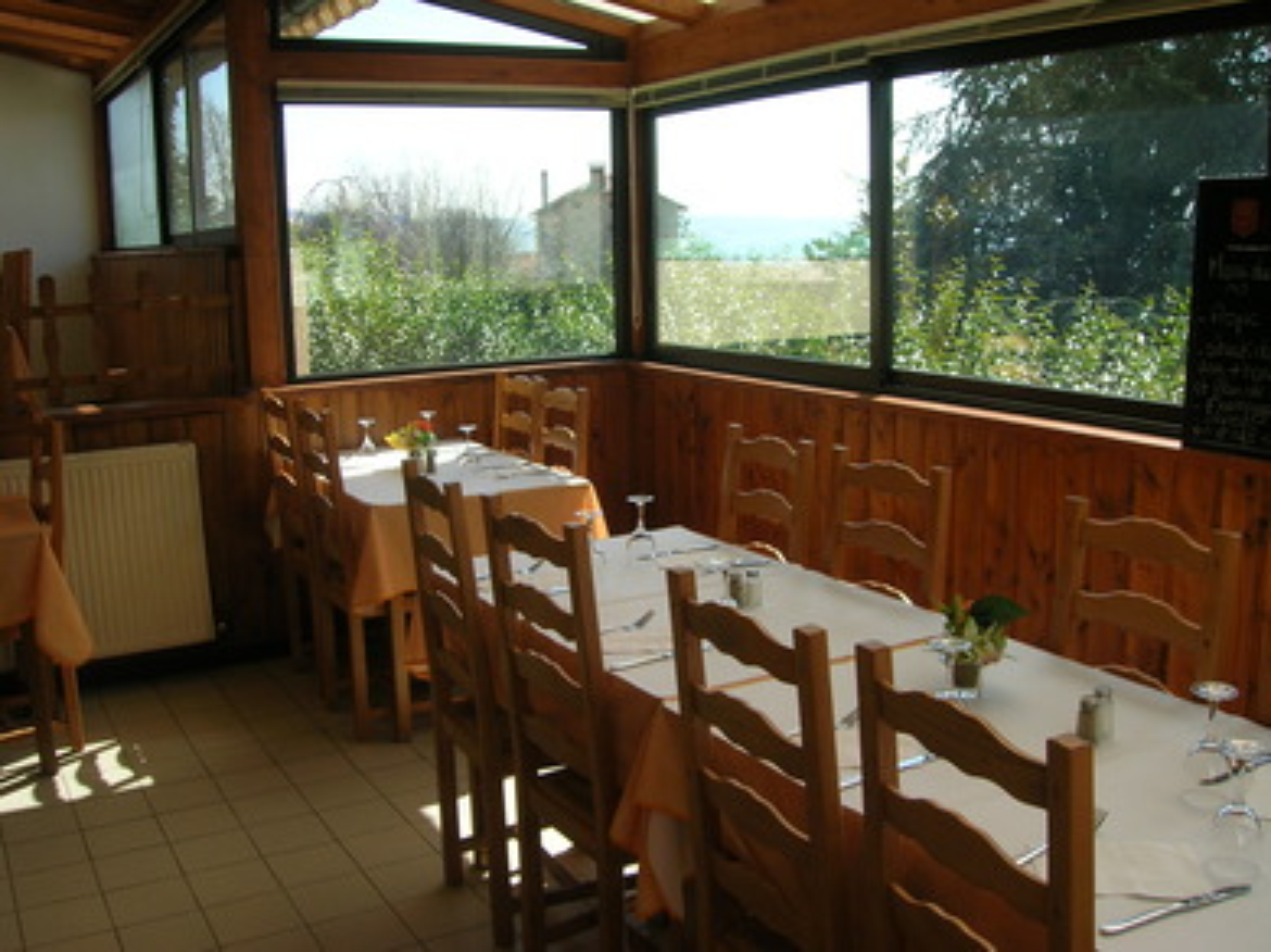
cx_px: 636
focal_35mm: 34
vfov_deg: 41.8
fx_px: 1248
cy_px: 476
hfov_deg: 54.0
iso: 50
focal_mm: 5.7
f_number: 4.9
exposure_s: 1/142
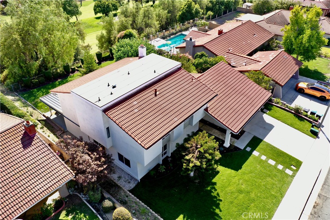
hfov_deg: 65.5
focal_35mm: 28
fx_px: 257
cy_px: 110
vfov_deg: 46.4
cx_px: 165
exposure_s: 1/160
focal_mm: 10.26
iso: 100
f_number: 4.5
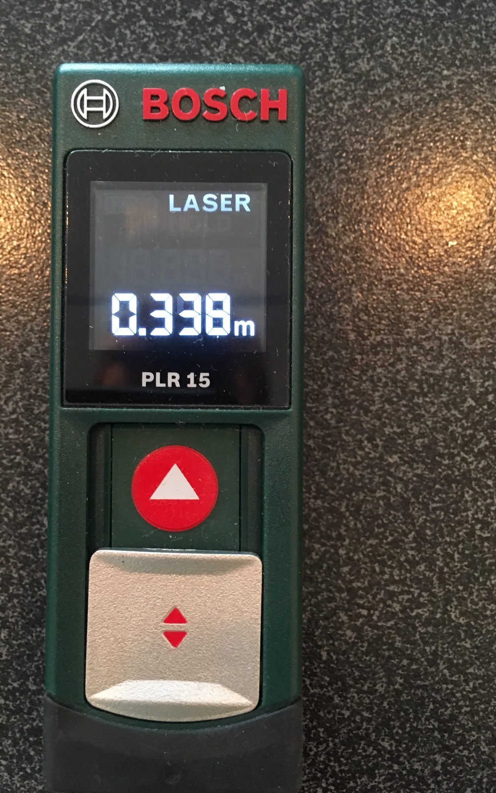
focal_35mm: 31
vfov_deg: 61.2
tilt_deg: -88.2
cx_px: 202
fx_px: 670
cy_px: 399
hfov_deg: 40.5
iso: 250
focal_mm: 4.15
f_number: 2.2
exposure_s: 1/17
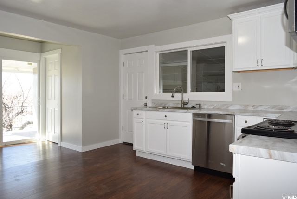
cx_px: 148
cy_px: 100
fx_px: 223
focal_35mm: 27
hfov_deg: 67.3
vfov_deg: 48.0
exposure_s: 1/125
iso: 640
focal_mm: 18
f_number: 5.6
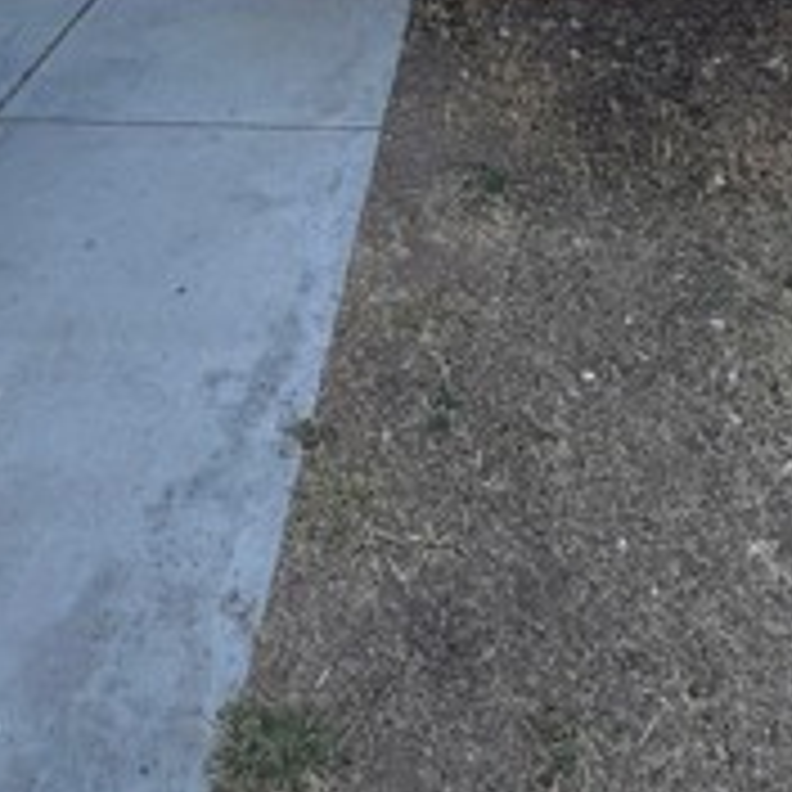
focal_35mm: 45
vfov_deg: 26.5
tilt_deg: -5.2
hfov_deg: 37.5
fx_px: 1165
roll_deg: +3.4
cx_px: 414
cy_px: -410
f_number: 2.2
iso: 40
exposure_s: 1/448
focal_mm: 2.22
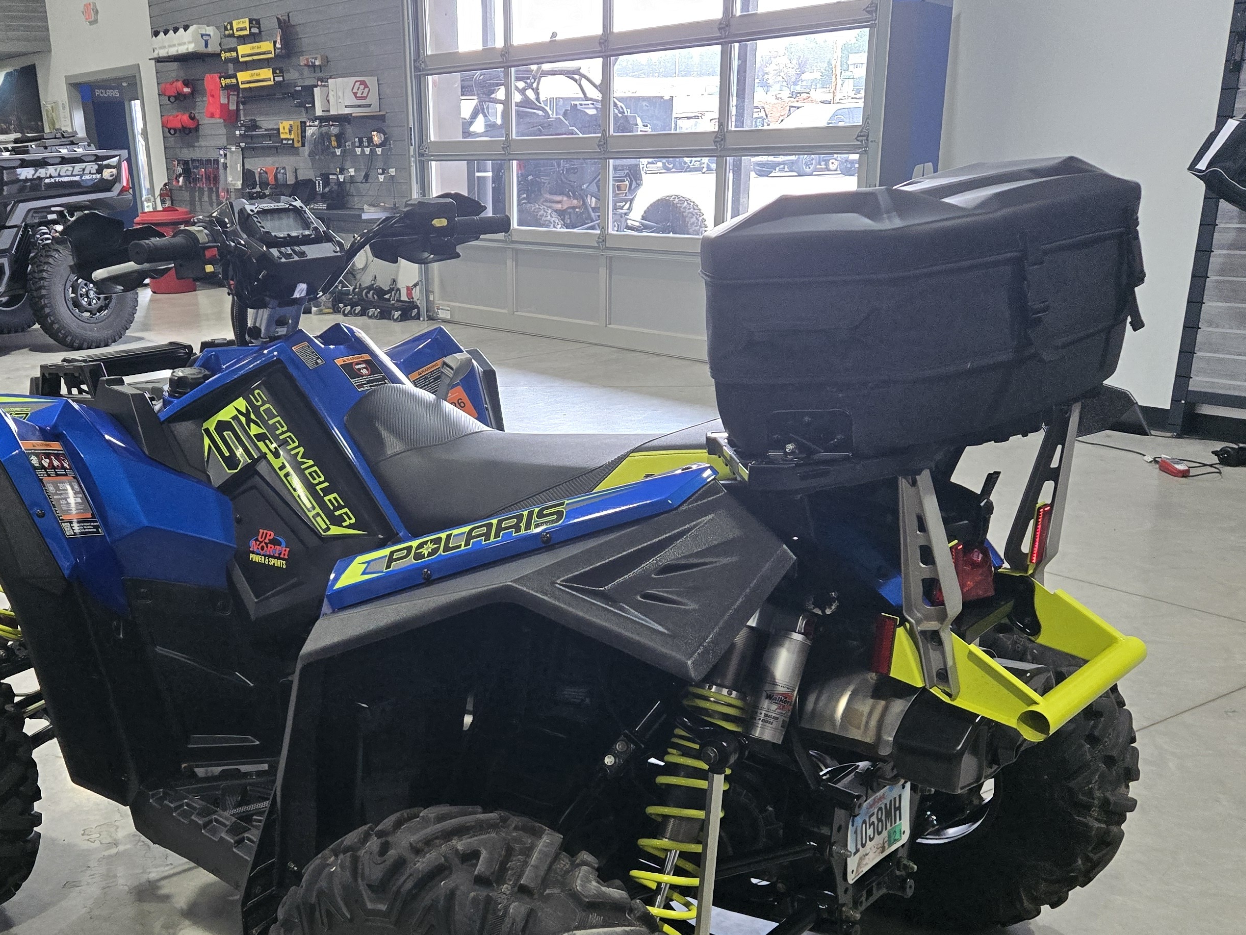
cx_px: 450
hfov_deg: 48.4
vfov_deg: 37.1
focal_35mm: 38
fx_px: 1368
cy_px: 664
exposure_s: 1/180
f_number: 1.8
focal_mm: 5.4
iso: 125
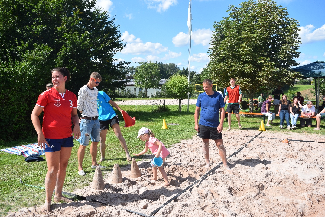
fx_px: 244
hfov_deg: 67.4
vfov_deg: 47.9
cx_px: 162
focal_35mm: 27
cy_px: 108
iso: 400
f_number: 5.6
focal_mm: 18
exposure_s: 1/1600
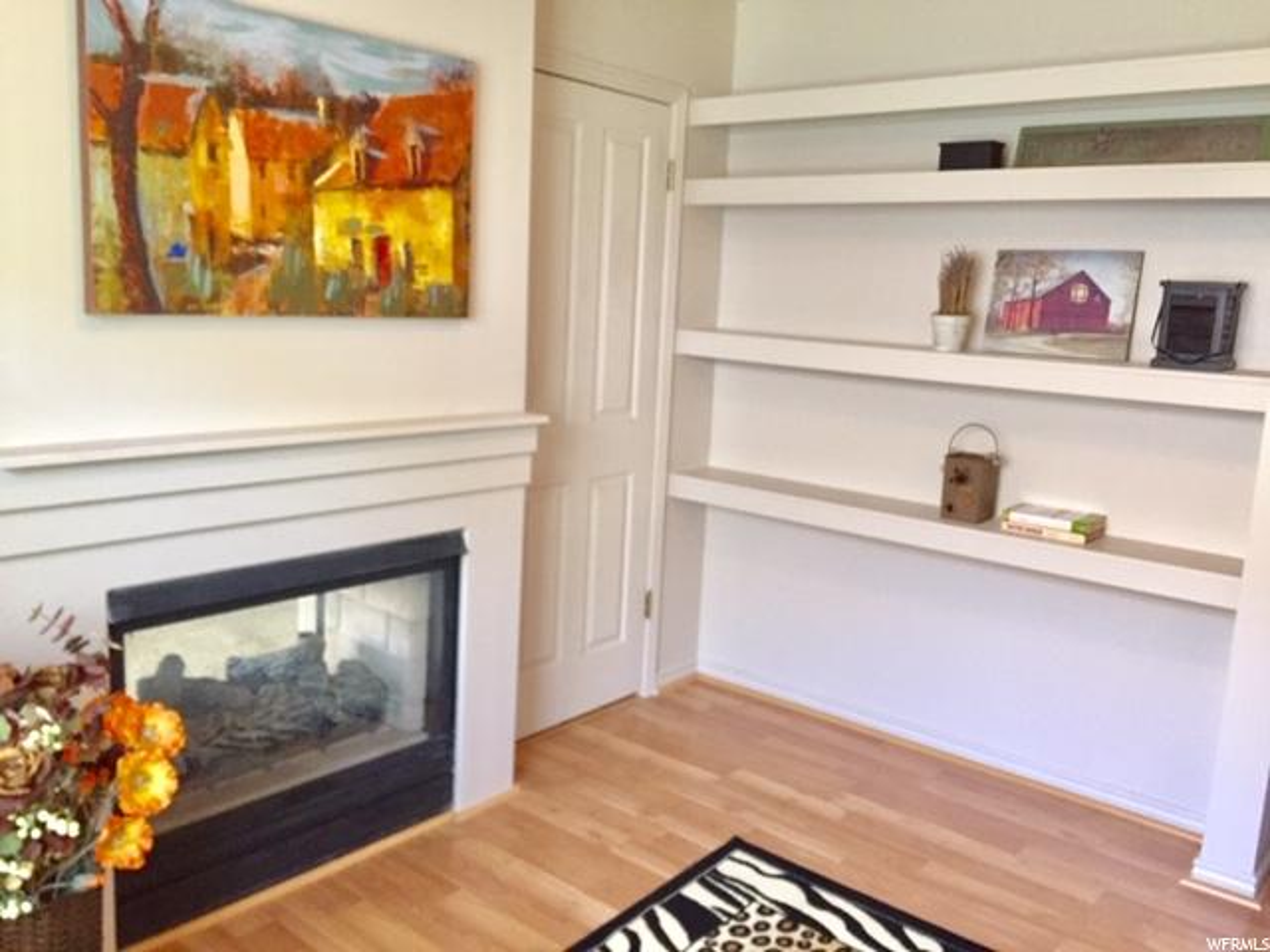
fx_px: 1064
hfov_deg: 61.7
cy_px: 476
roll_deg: -3.2
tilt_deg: -10.8
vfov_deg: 48.2
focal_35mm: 29
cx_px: 635
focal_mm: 4.15
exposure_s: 1/30
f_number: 2.2
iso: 200
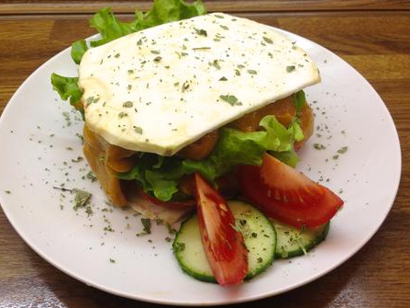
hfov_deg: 47.9
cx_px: 194
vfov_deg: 36.8
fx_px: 462
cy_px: 156
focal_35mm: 39
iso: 64
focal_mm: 4.12
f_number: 2.4
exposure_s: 1/50
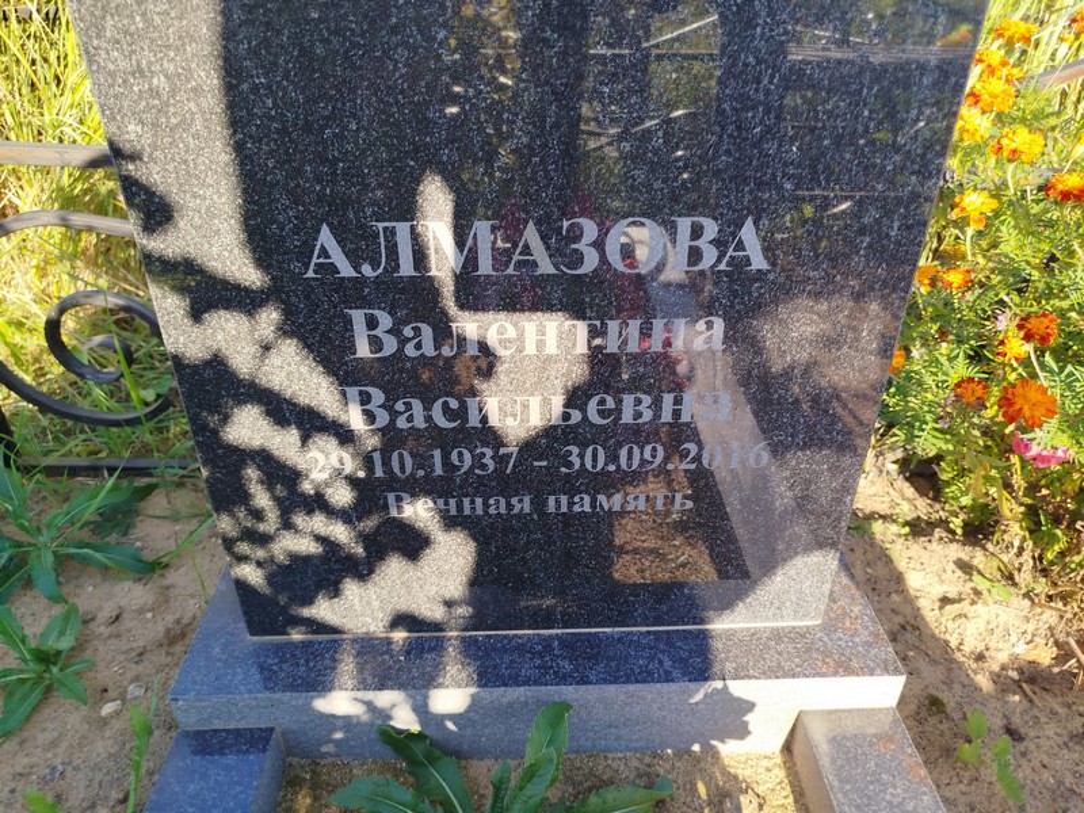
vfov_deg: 56.8
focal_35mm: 24
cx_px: 542
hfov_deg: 71.6
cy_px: 406
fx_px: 752
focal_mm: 5.31
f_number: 1.7
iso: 50
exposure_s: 1/203
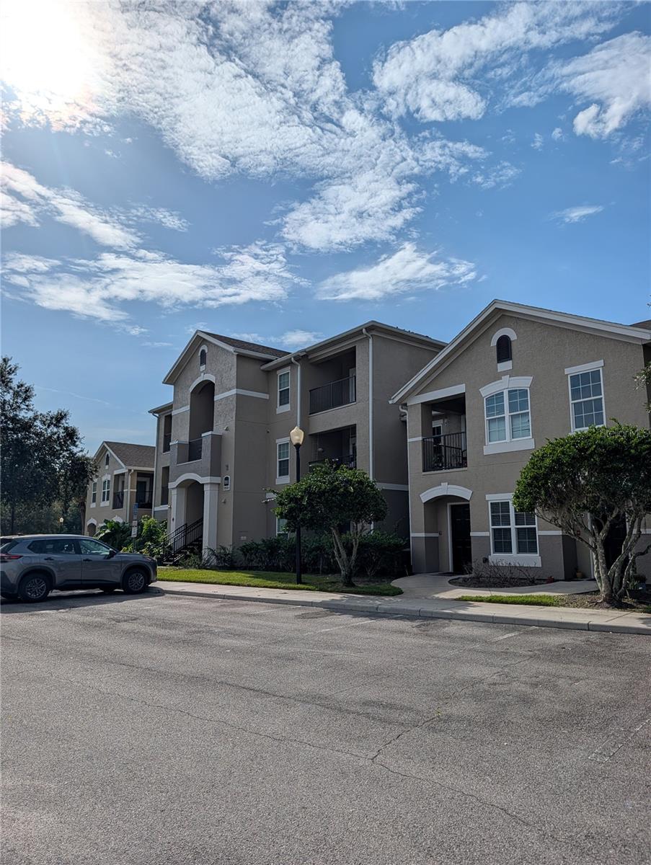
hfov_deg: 56.9
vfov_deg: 71.5
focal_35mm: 24
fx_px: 601
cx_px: 326
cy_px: 432
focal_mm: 6.9
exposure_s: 1/7194
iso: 21
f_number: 1.68
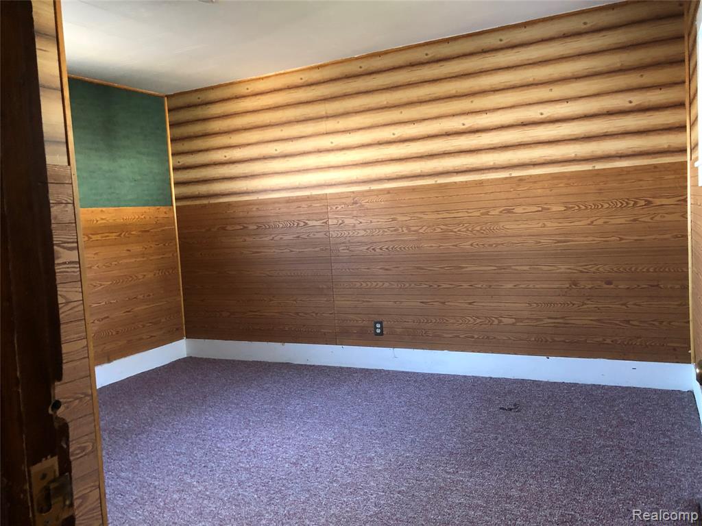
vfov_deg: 49.7
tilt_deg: -3.9
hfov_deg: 63.4
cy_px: 263
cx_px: 351
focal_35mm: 28
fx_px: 568
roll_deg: +4.2
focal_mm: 4
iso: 100
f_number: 1.8
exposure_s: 1/8
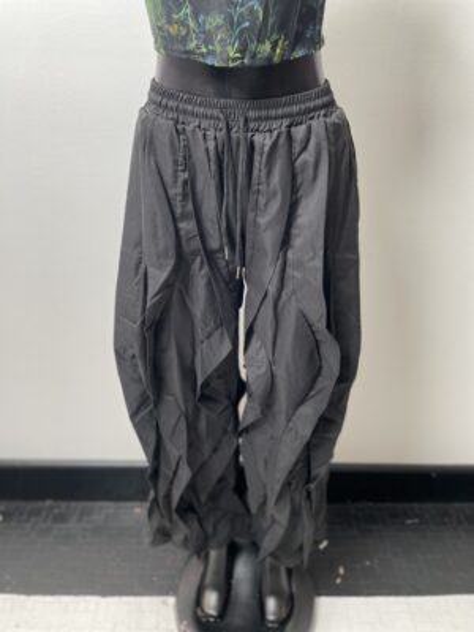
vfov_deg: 67.3
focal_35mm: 26
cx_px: 237
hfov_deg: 53.1
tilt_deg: -23.0
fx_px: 475
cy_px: 316
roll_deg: -1.0
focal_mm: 4.2
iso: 80
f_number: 1.6
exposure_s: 1/60
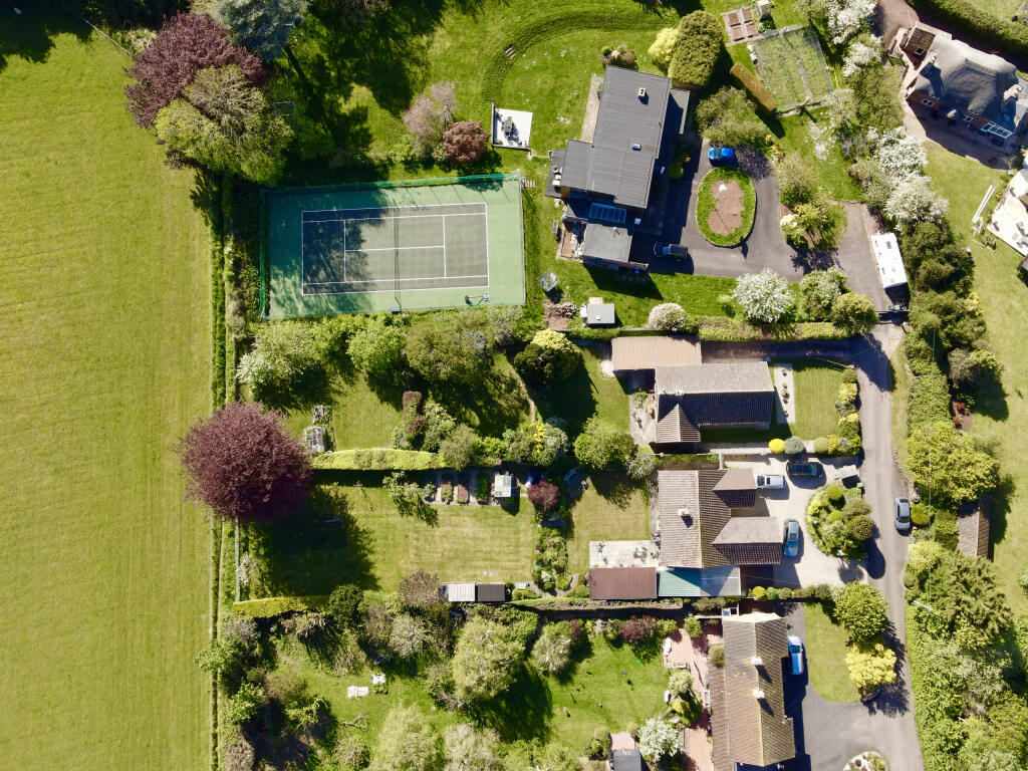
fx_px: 713
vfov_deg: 56.8
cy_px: 386
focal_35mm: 24
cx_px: 514
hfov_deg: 71.6
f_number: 2.8
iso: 100
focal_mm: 4.5
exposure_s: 1/250
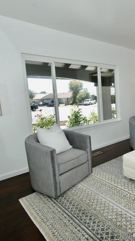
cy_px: 121
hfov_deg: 44.9
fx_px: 153
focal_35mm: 24
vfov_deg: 76.3
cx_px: 112
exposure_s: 1/125
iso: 200
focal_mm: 10
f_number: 5.6
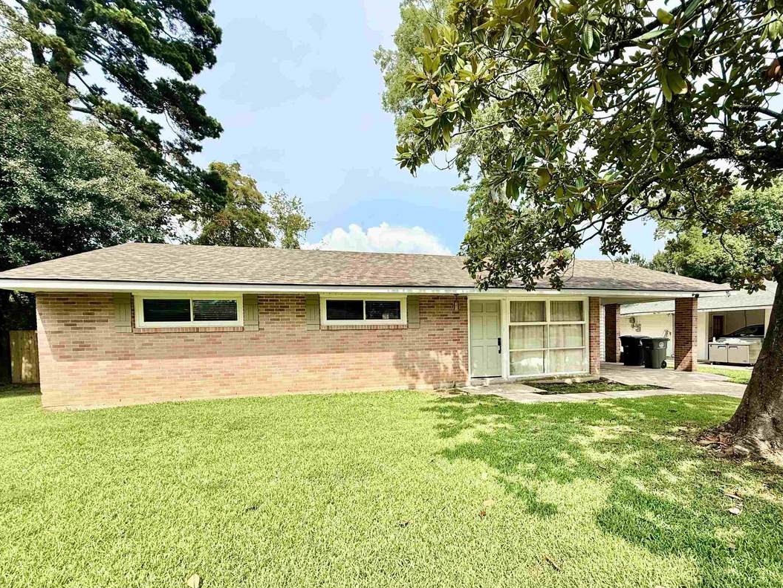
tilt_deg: -2.8
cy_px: 345
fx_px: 385
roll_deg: +0.4
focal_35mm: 17
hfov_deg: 90.6
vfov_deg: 74.1
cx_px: 438
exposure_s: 1/1698
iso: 50
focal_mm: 2.22
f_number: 2.2
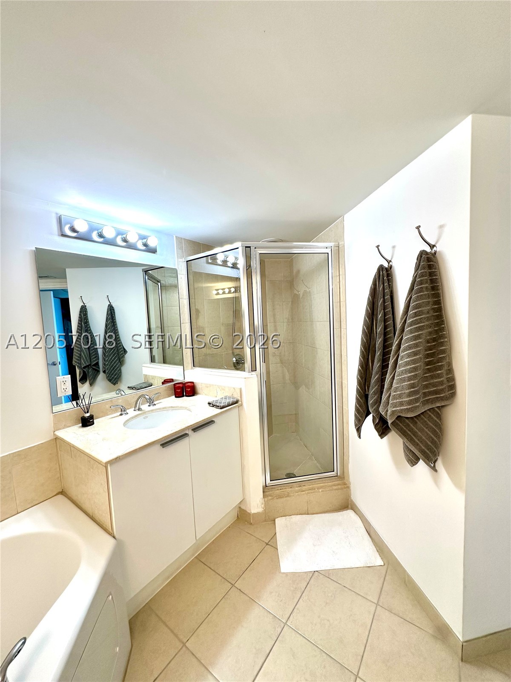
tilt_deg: -4.1
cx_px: 256
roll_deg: +2.4
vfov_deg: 102.1
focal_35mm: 14
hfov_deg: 85.7
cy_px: 341
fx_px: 276
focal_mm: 2.22
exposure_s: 1/120
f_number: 2.2
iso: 100
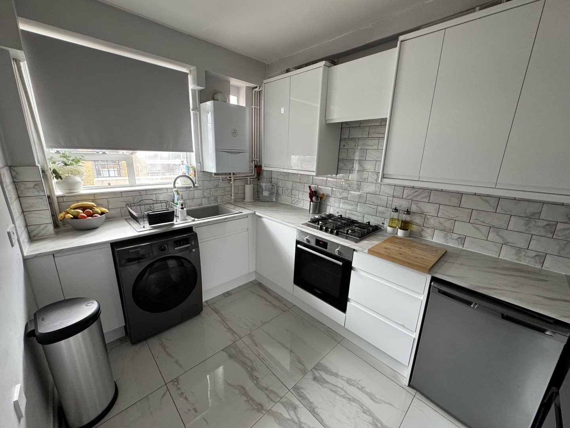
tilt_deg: -14.0
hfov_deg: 102.1
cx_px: 285
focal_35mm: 14
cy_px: 214
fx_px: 231
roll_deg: -1.1
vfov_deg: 85.7
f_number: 2.2
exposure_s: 1/99
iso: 200
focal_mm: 2.22
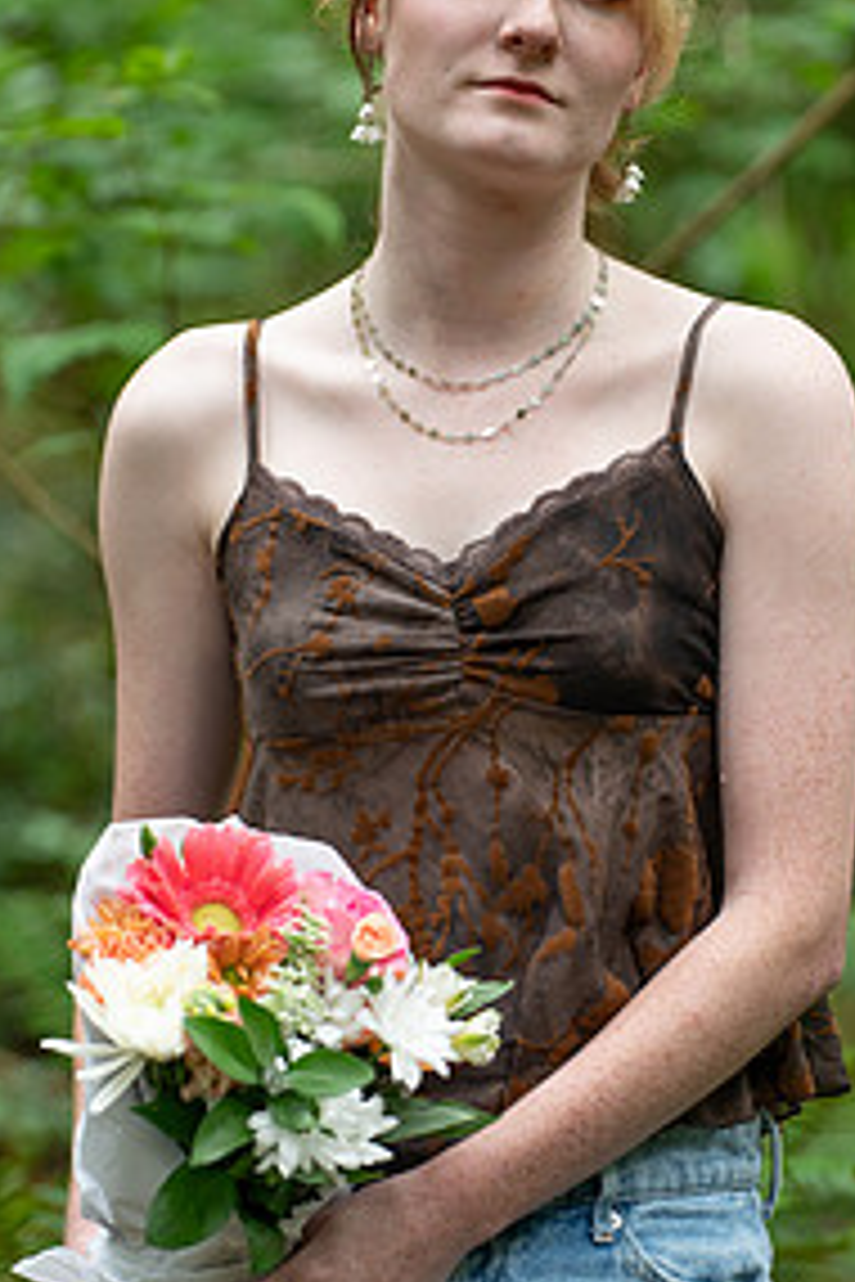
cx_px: 508
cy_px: 720
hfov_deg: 8.7
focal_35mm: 158
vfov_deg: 13.0
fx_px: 5628
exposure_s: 1/125
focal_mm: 100
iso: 1000
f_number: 2.8
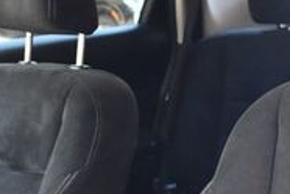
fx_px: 830
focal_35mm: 103
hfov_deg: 19.6
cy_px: 119
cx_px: 226
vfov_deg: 13.3
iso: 2500
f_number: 3.5
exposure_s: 1/125
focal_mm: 20
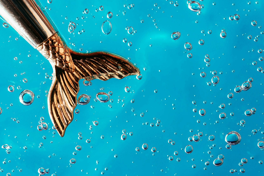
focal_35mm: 90
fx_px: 660
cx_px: 132
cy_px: 88
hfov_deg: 22.6
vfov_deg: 15.2
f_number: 8
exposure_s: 1/200
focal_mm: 90
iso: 250
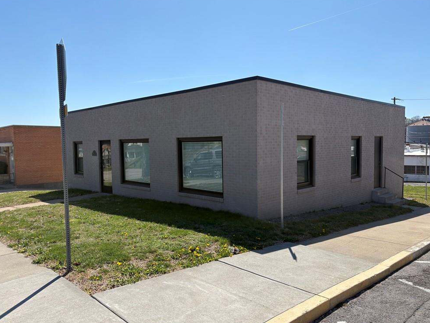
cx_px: 214
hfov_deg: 65.3
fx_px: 335
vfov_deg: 51.4
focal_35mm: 27
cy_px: 162
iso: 50
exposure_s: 1/3831
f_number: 1.6
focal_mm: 5.96
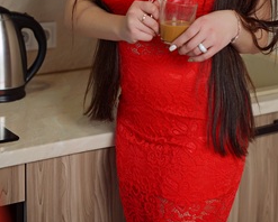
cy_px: -6
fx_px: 782
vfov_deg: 15.9
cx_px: 186
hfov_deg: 20.1
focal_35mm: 95
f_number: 2.5
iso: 80
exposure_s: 1/125
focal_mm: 50
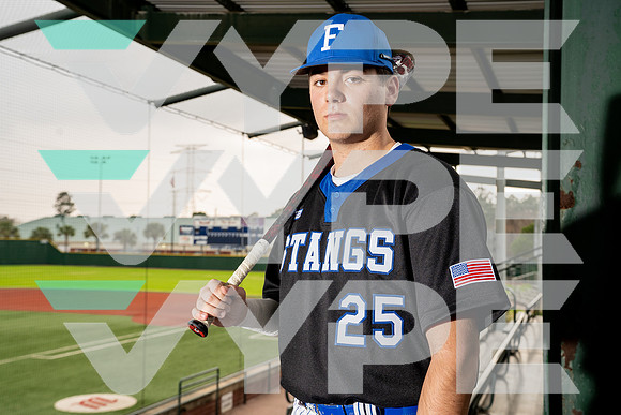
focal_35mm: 42
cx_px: 310
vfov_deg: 31.9
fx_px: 725
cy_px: 208
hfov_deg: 46.4
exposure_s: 1/250
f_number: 6.3
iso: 640
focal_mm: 42
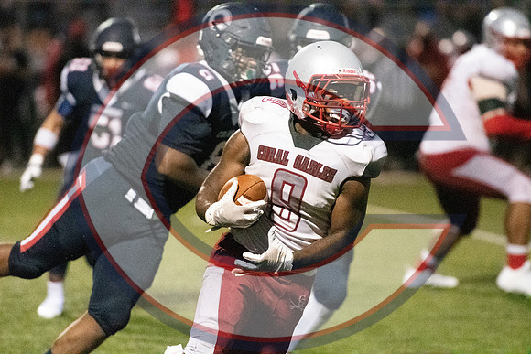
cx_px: 266
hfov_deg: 6.9
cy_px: 177
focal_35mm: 300
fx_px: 4426
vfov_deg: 4.6
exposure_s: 1/3200
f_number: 2.8
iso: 45600
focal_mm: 200
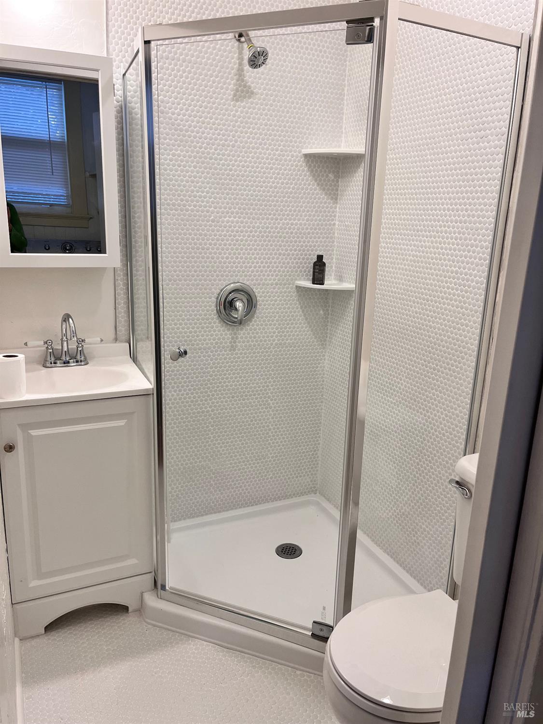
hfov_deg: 53.1
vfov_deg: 67.3
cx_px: 272
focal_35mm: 26
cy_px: 362
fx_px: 544
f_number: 1.6
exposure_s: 1/120
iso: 125
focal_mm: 5.1
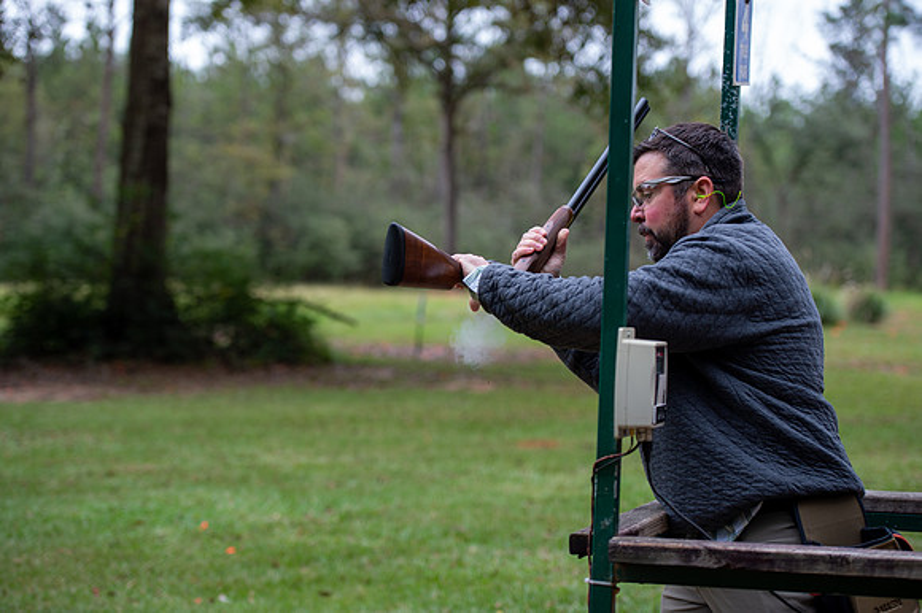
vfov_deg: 16.1
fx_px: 2176
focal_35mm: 85
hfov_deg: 23.9
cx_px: 461
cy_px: 306
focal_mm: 85
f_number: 3.2
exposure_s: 1/250
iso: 320
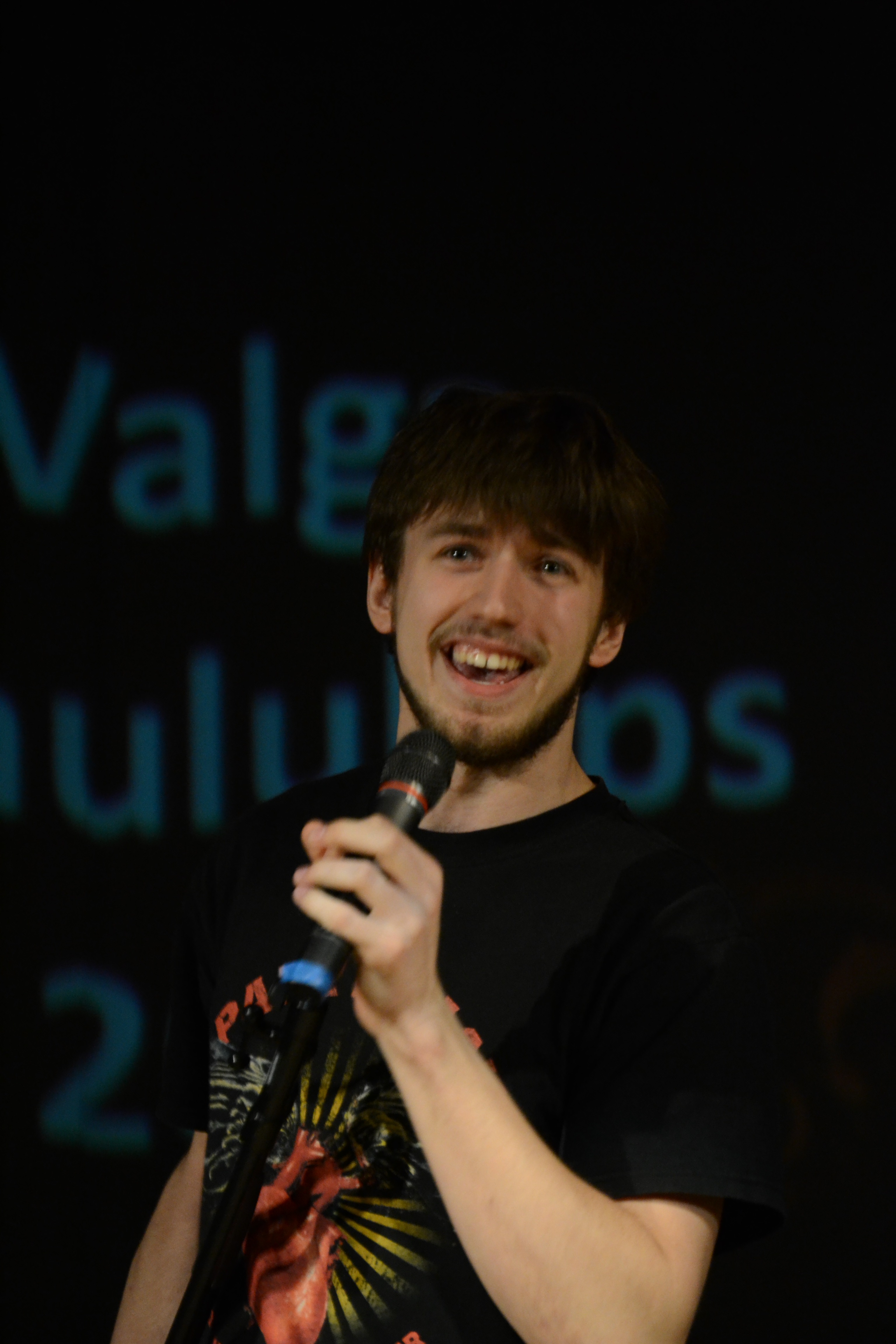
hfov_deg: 4.6
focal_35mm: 300
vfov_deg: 6.9
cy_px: 672
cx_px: 448
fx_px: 11199
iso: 1600
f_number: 5.6
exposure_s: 1/50
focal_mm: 200
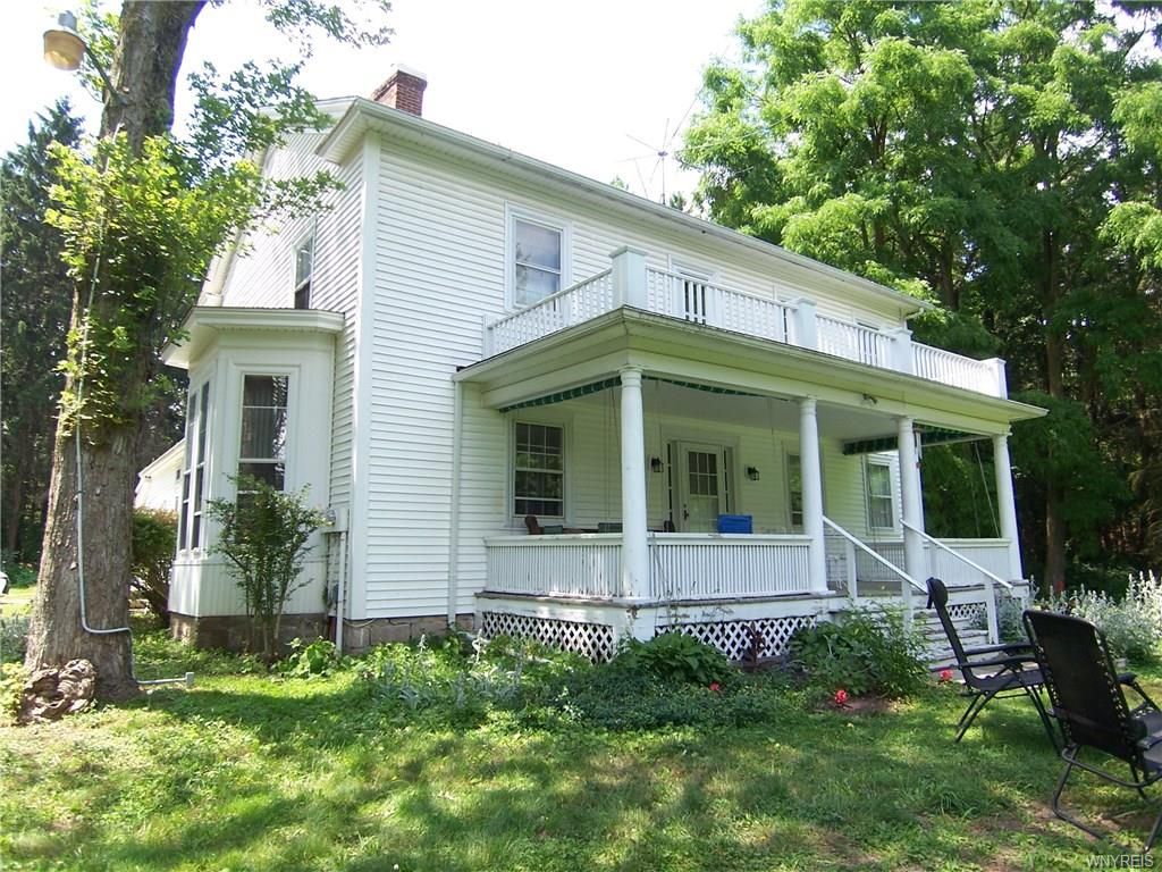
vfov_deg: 58.9
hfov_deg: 73.9
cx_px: 581
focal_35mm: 23
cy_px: 436
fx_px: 772
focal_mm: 3.8
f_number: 2.8
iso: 64
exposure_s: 1/250
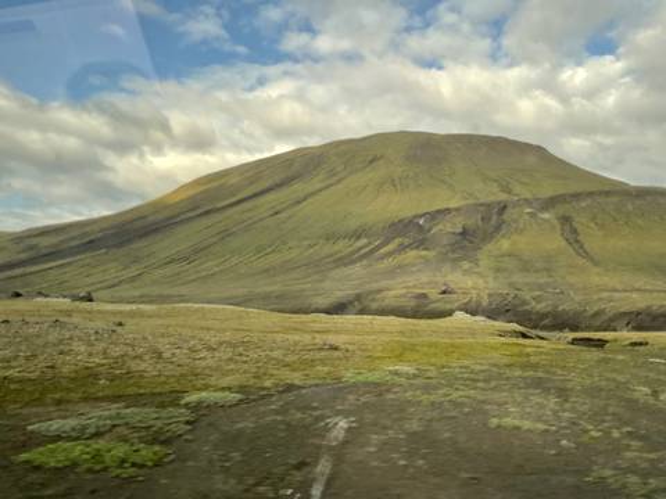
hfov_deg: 61.7
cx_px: 333
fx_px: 558
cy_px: 250
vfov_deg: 48.2
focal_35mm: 29
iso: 50
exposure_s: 1/120
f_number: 1.8
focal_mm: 3
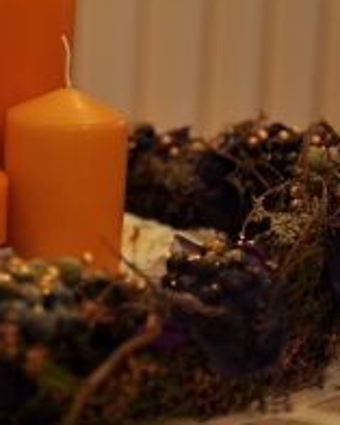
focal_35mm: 113
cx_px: -6
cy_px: 104
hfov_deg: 13.4
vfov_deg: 16.9
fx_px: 1421
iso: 250
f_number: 1.8
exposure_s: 1/30
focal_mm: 35
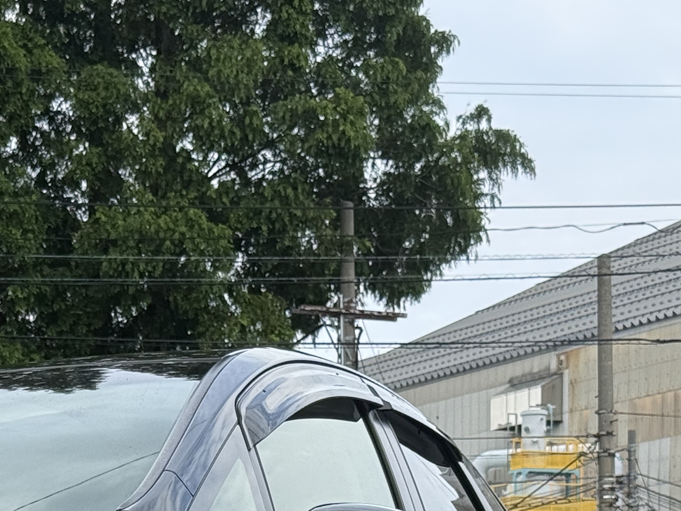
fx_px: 2636
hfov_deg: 14.2
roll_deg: +0.1
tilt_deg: +1.7
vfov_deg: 10.8
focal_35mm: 134
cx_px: -148
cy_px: 702
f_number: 1.78
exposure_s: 1/1678
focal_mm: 6.76
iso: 64
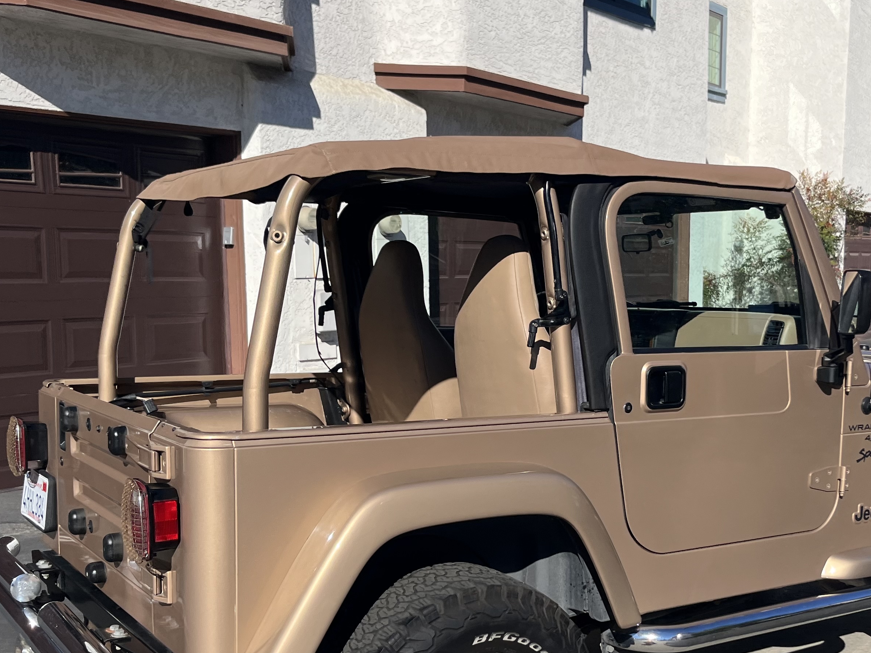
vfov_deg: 32.7
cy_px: 420
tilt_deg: -10.7
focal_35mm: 44
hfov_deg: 42.8
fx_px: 1107
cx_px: 517
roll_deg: +0.2
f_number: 1.6
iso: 50
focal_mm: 5.1
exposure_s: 1/4310
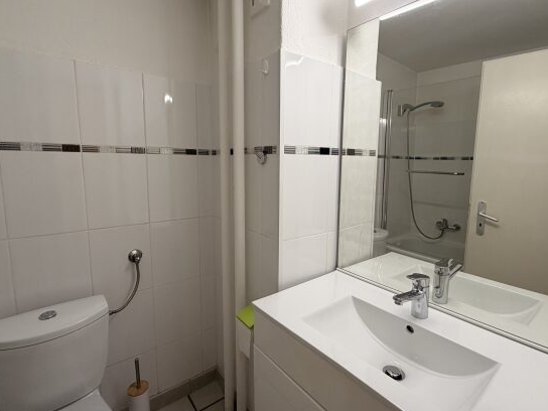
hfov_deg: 87.8
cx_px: 277
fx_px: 285
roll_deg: +0.2
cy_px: 199
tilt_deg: -7.0
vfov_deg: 71.6
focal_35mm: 18
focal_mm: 2.22
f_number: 2.2
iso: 160
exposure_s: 1/100
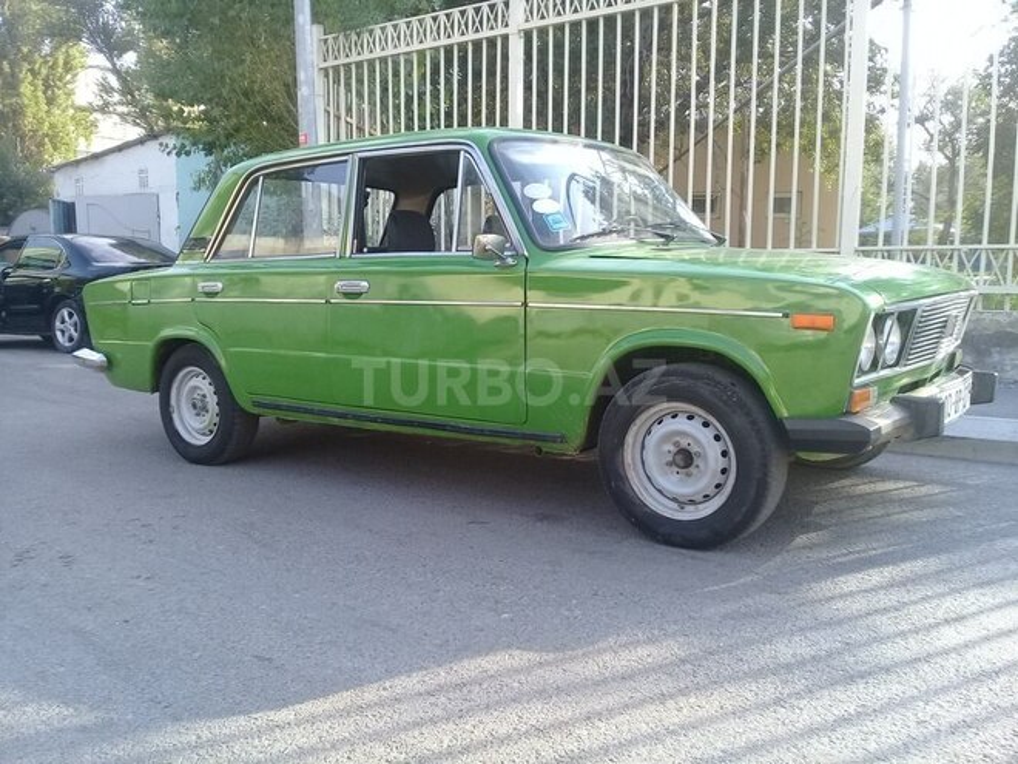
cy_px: 382
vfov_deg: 45.4
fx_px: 912
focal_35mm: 31
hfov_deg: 58.4
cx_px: 509
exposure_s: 1/228
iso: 50
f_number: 2.2
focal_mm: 3.3
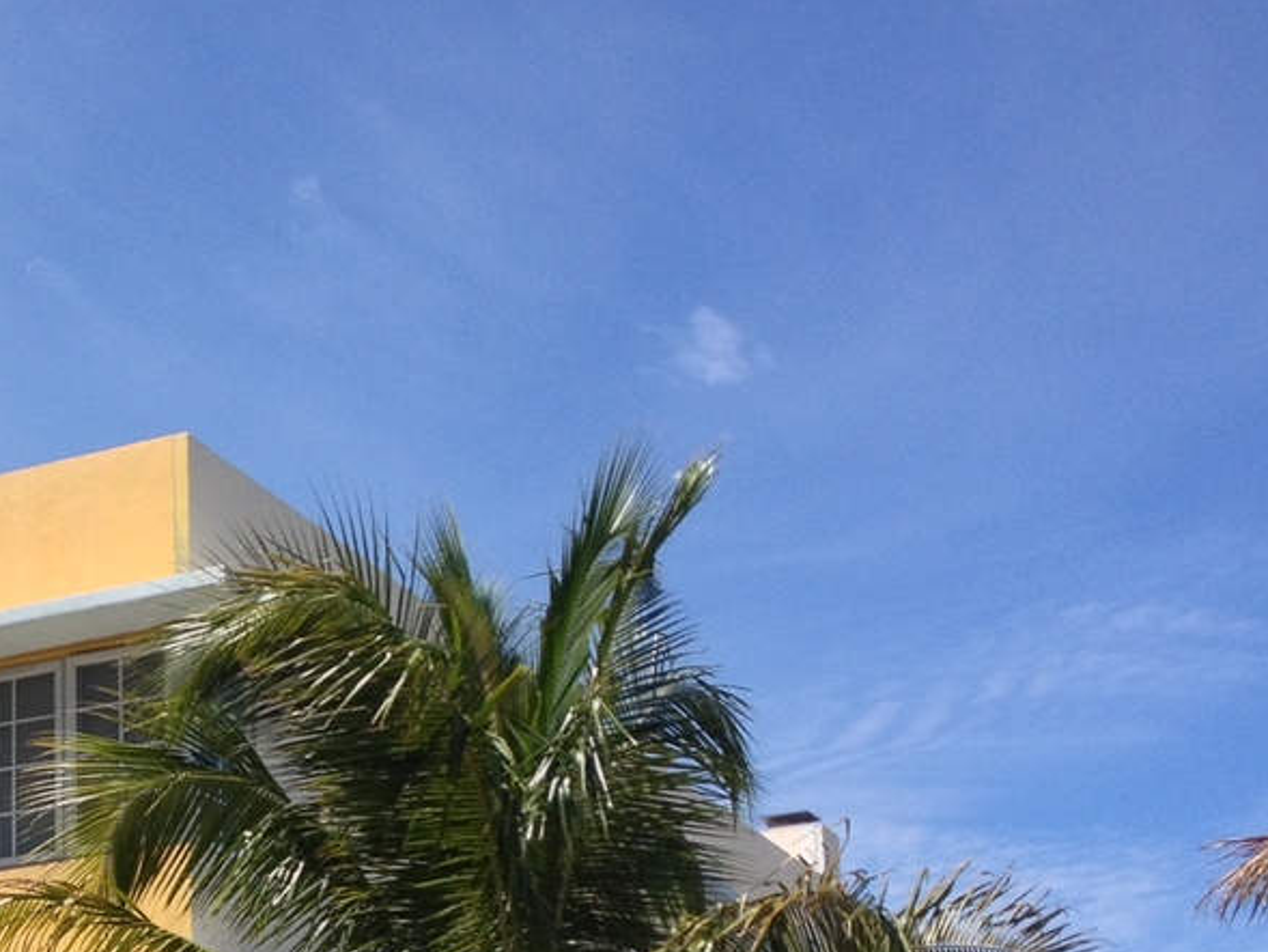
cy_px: 1150
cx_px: 13
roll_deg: +0.2
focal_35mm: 95
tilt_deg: +7.0
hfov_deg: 20.0
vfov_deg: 15.0
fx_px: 3481
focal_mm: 4.28
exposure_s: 1/1346
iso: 50
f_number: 2.4
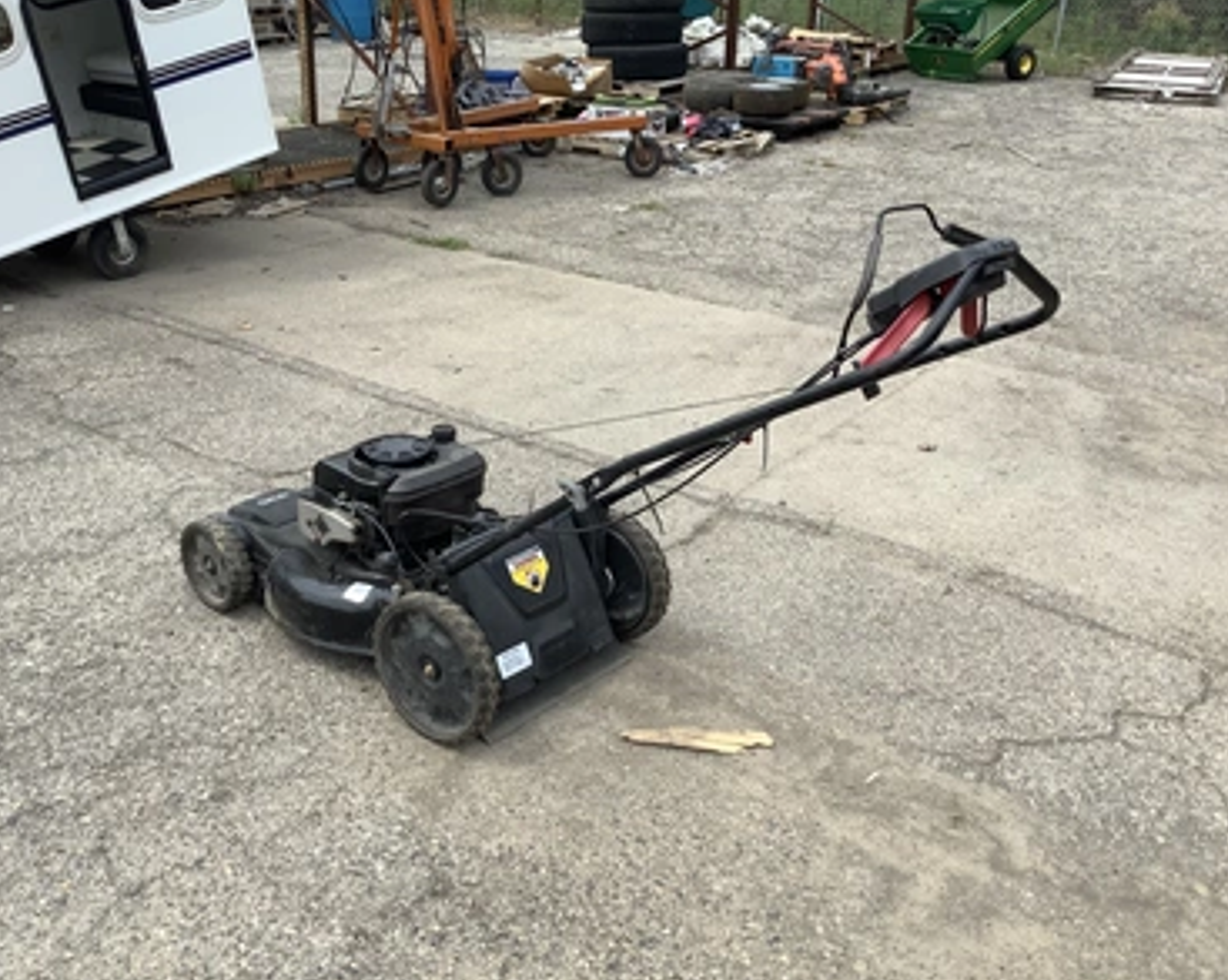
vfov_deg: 44.5
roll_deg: -2.0
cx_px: 572
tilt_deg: -23.6
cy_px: 492
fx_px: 1198
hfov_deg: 54.2
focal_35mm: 33
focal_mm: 3.3
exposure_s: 1/858
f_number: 2.4
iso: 25
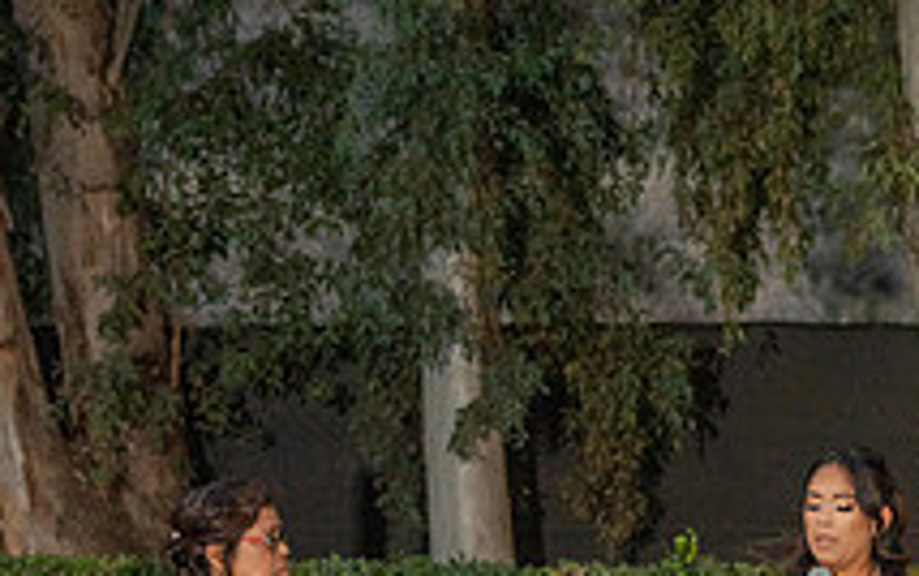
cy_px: 830
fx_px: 3859
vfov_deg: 8.4
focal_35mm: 154
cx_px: 498
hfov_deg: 13.6
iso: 2500
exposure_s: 1/200
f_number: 4
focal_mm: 72
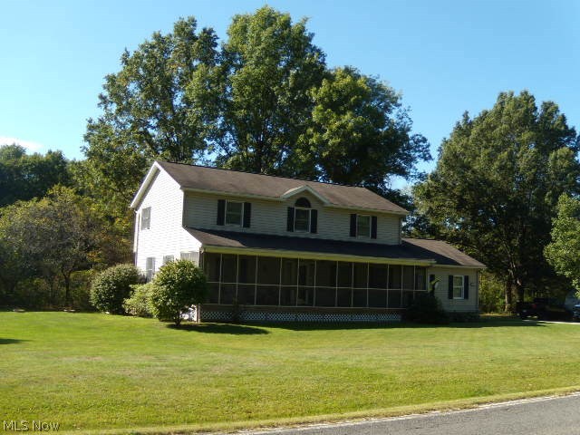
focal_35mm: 36
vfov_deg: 39.7
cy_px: 218
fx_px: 603
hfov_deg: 51.4
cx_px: 290
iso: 80
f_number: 3.6
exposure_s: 1/400
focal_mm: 6.4
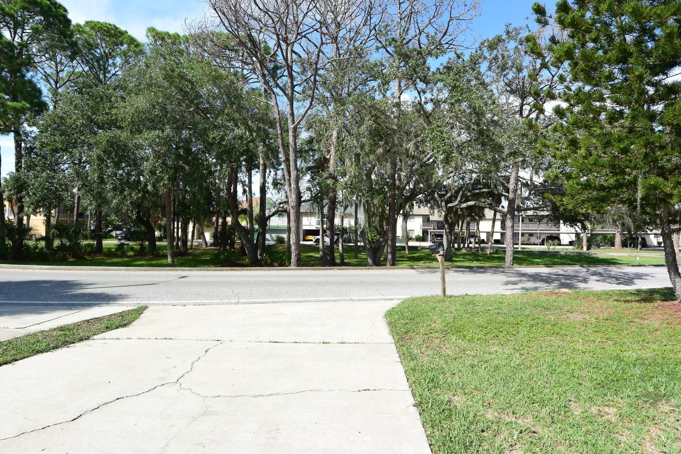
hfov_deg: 86.9
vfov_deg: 64.6
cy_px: 227
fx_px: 359
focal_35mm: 19
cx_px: 340
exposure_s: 1/640
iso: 160
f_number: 4.5
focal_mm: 7.1
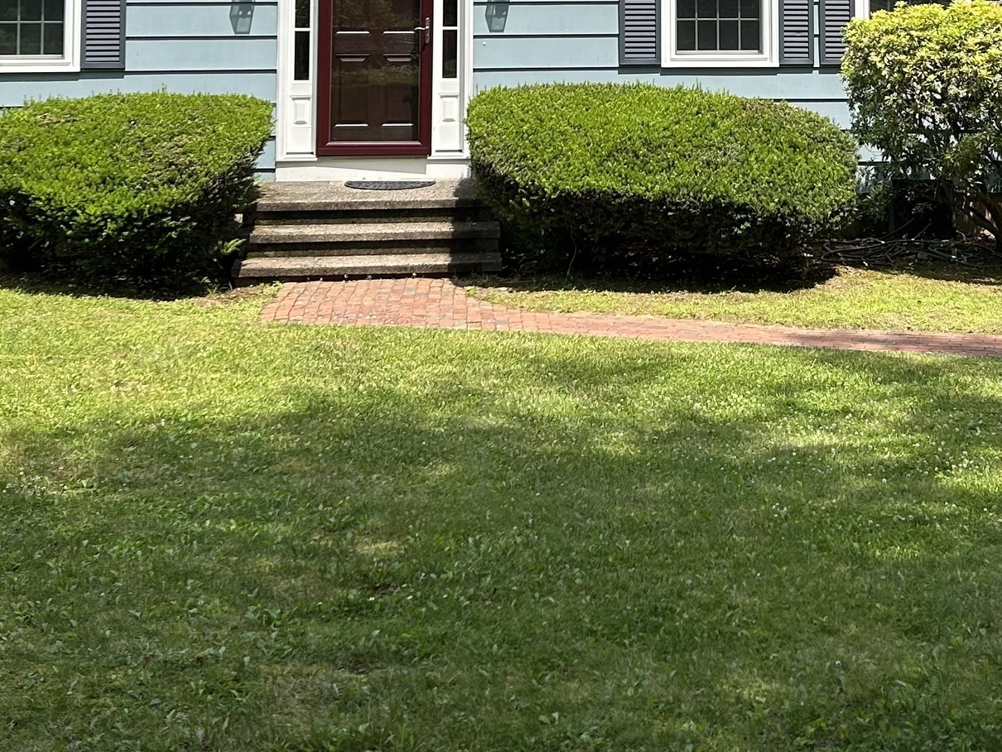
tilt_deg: +2.3
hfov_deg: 29.2
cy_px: -89
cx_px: 656
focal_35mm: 66
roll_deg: +0.2
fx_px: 1911
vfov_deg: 21.1
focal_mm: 5.7
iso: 50
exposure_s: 1/1597
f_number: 1.5
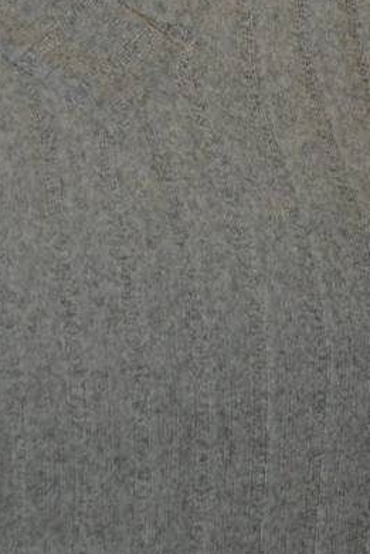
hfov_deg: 5.1
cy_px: -333
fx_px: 4153
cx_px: 55
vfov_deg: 7.5
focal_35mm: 270
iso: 3200
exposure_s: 1/60
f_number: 5.6
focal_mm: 55
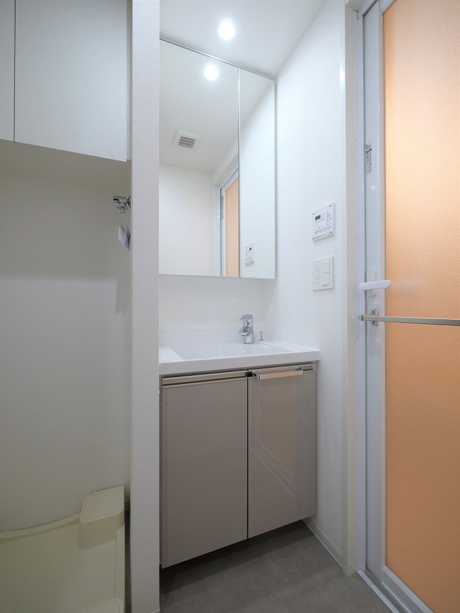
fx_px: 248
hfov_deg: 85.7
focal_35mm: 14
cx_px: 230
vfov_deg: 102.1
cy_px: 306
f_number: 4
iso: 640
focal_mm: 7
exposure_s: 1/100
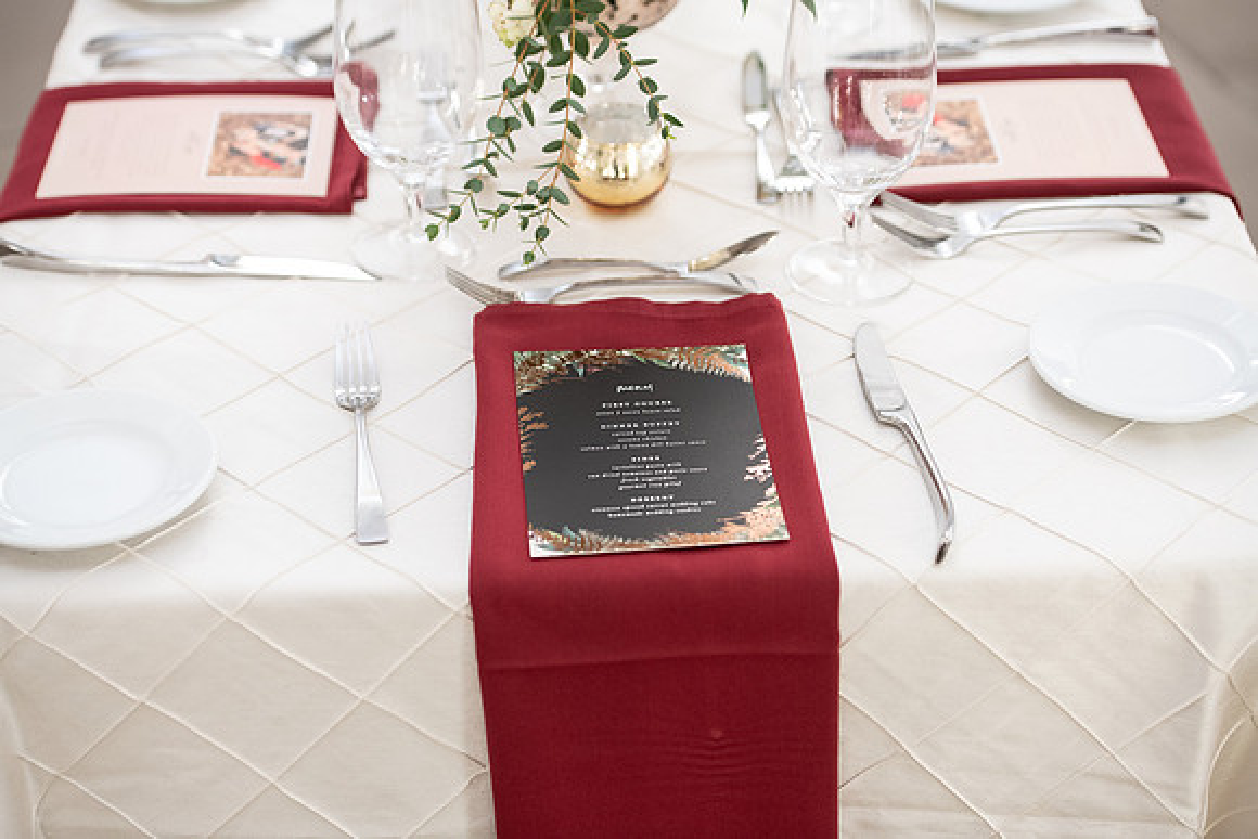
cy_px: 420
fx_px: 2447
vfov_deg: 19.5
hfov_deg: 28.8
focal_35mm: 70
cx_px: 629
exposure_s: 1/320
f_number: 3.5
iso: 1250
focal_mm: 70
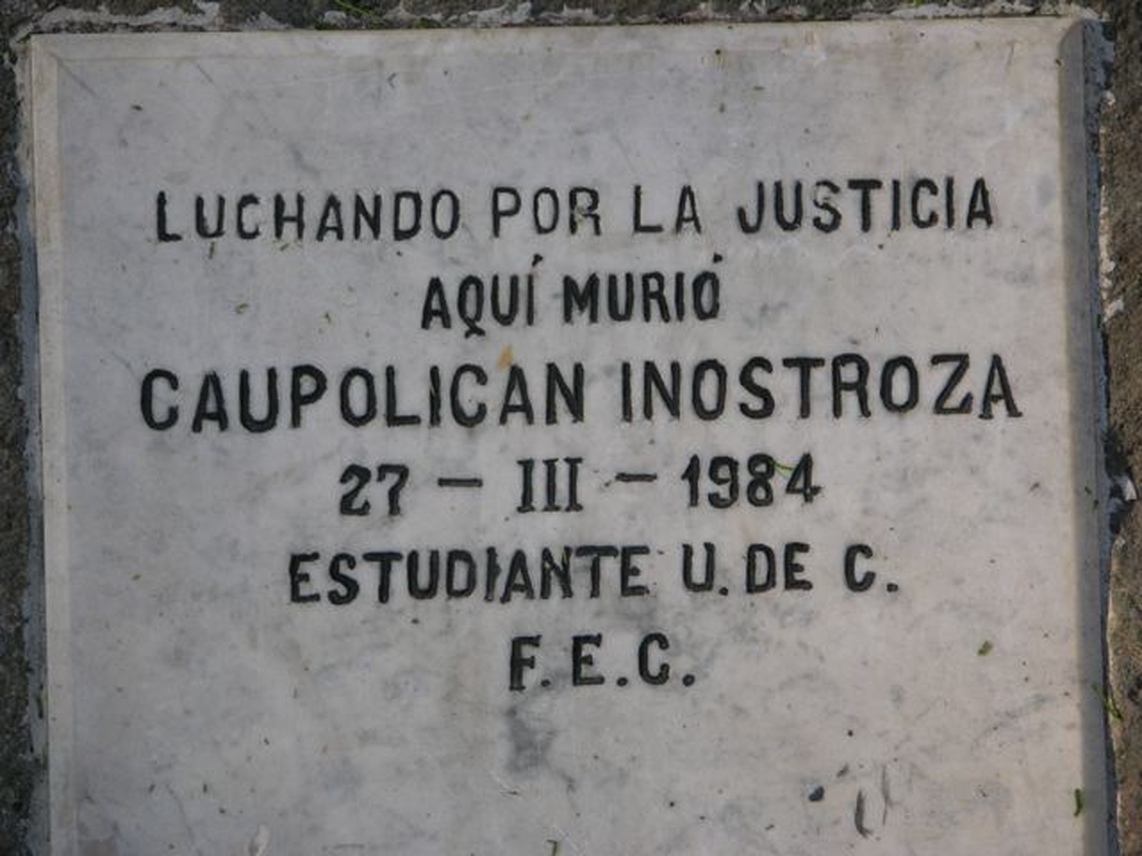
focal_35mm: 190
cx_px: 571
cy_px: 428
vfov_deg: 7.8
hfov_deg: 10.4
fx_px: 6268
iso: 50
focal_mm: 48.5
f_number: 4
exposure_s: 1/189
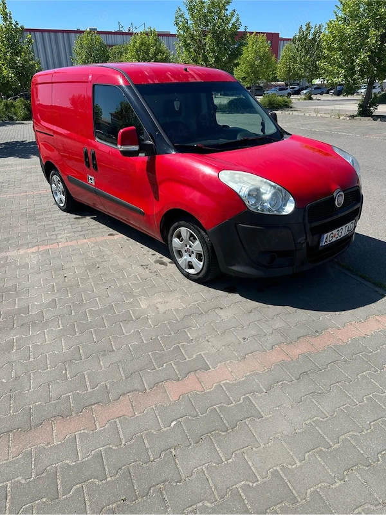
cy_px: 258
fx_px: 357
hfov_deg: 56.8
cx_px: 193
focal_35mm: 24
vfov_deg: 71.6
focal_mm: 6.86
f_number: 1.78
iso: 80
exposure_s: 1/3717
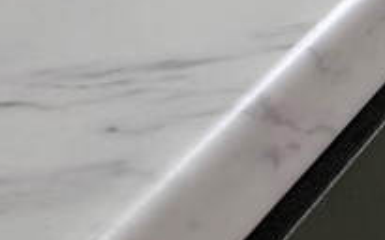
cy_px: -352
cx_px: 60
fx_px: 1332
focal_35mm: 127
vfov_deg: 9.2
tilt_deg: -15.0
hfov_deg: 16.3
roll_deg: -1.5
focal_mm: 6.76
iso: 80
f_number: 1.78
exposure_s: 1/296
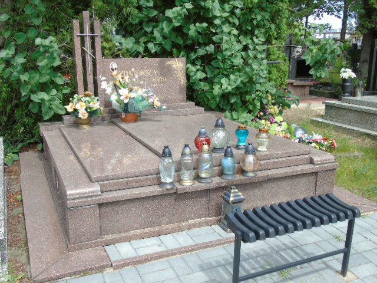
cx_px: 188
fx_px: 370
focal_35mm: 34
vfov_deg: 41.8
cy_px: 142
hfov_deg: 54.0
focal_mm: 6.1
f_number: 3.8
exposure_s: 1/320
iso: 80
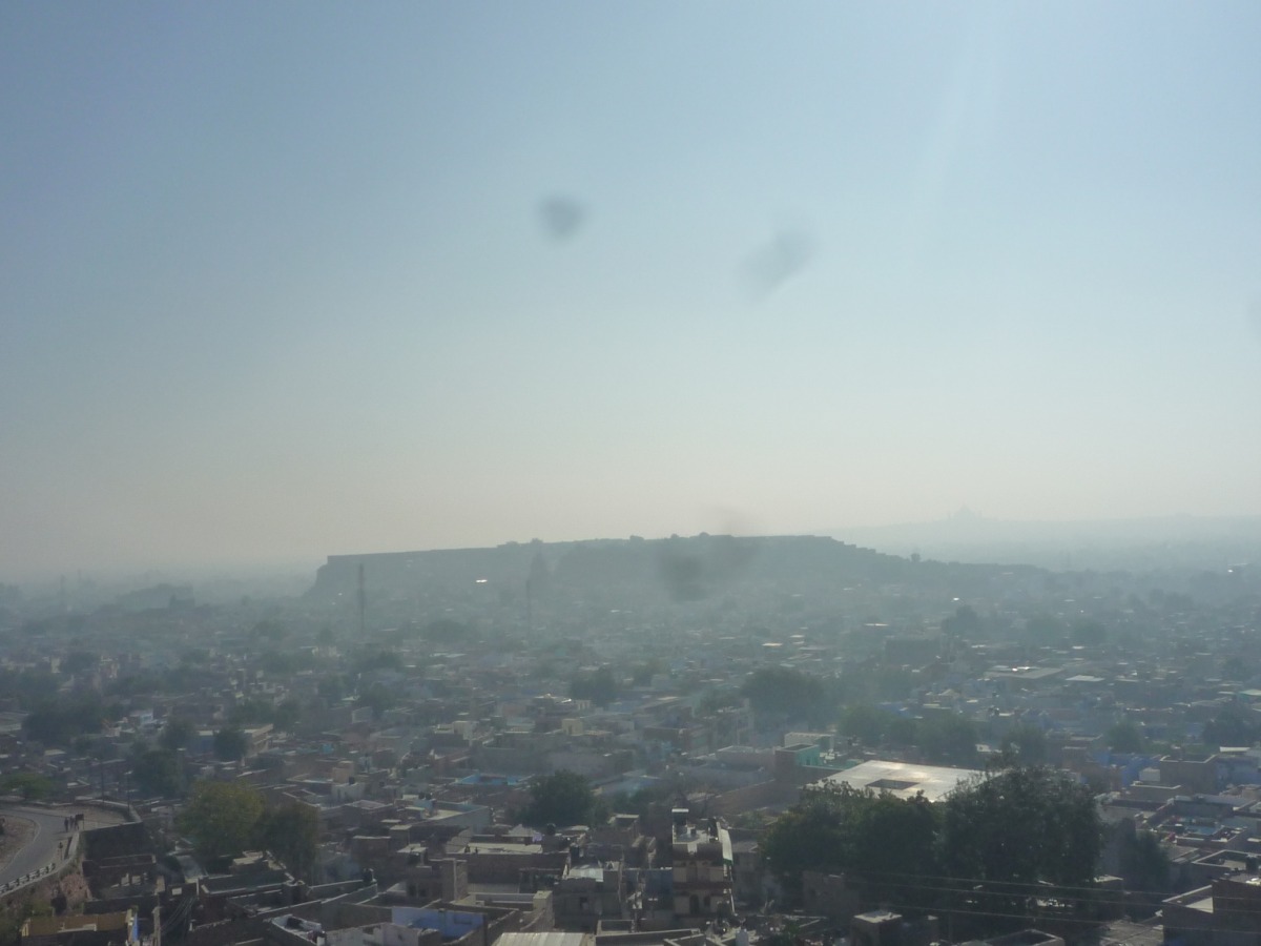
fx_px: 1421
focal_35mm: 39
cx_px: 630
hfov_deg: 47.9
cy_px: 473
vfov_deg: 36.8
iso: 160
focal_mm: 5.8
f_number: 8
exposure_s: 1/1300
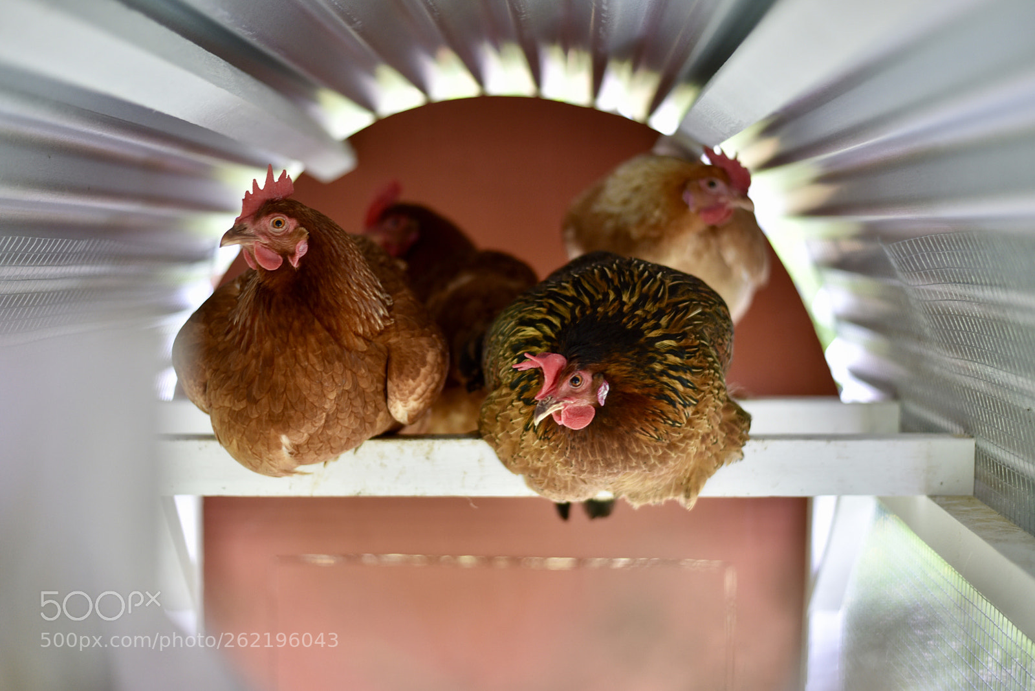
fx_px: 1438
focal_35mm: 50
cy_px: 346
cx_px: 518
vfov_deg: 27.0
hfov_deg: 39.6
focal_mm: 50
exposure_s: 1/50
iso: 640
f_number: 1.8
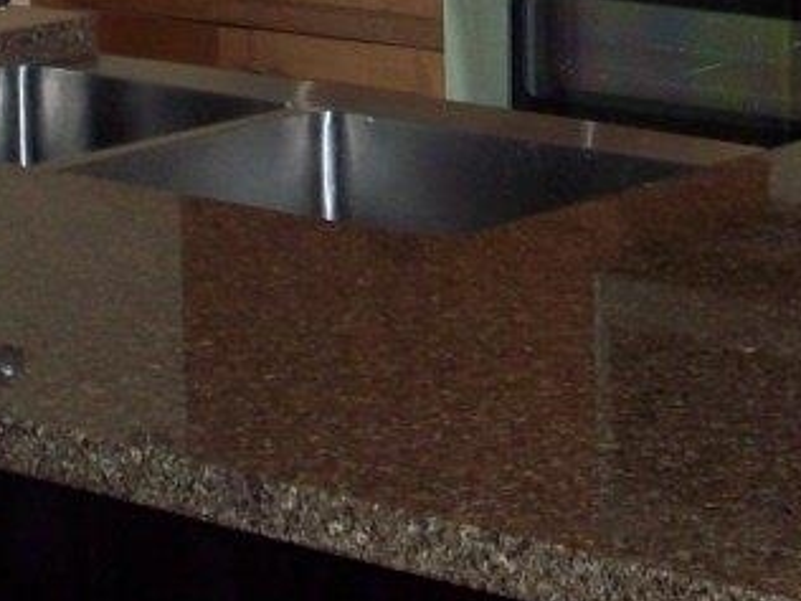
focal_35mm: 150
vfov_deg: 9.6
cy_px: -269
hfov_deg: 13.1
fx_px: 3471
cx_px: 578
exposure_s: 1/64
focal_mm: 6.2
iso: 80
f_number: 2.8
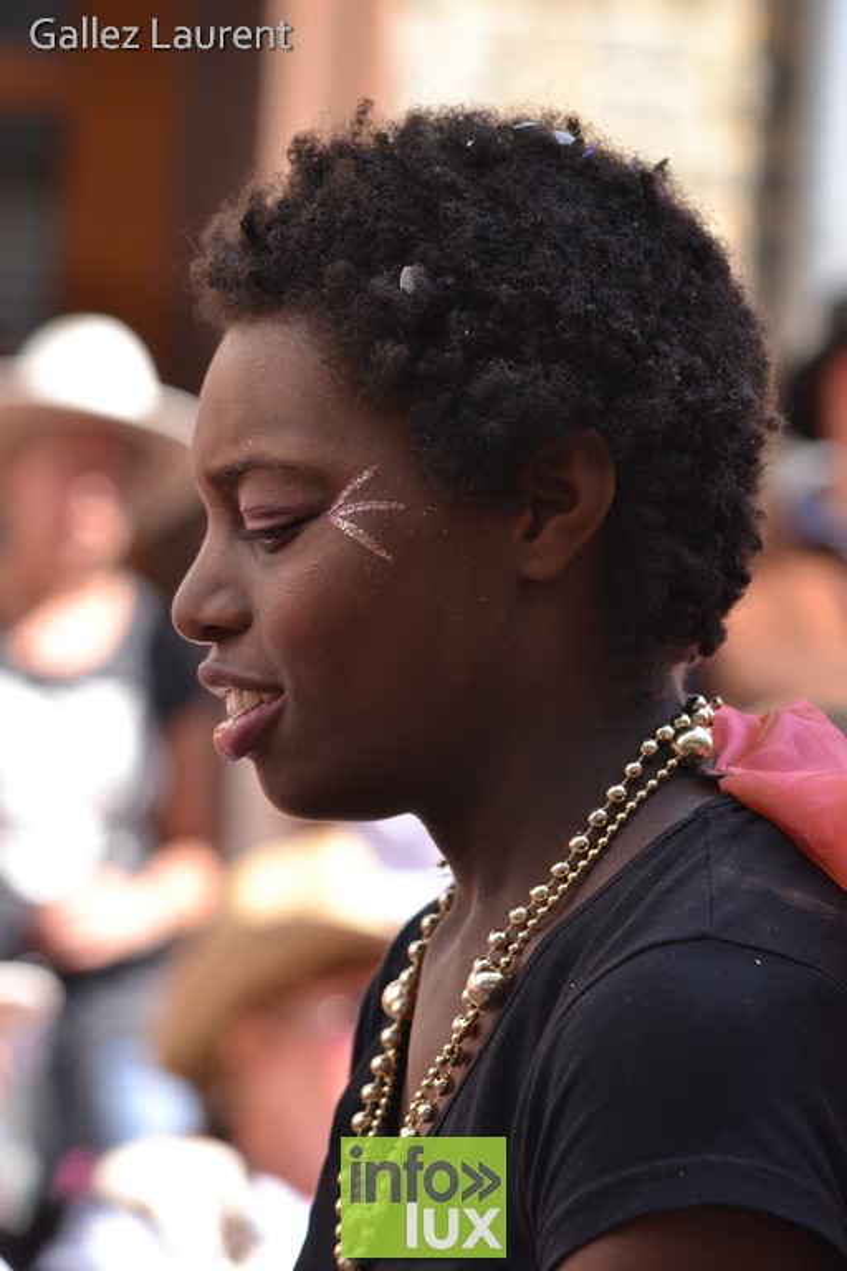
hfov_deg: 7.6
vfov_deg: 11.4
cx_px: 424
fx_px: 6352
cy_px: 636
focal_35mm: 180
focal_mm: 120
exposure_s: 1/250
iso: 200
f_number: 5.6
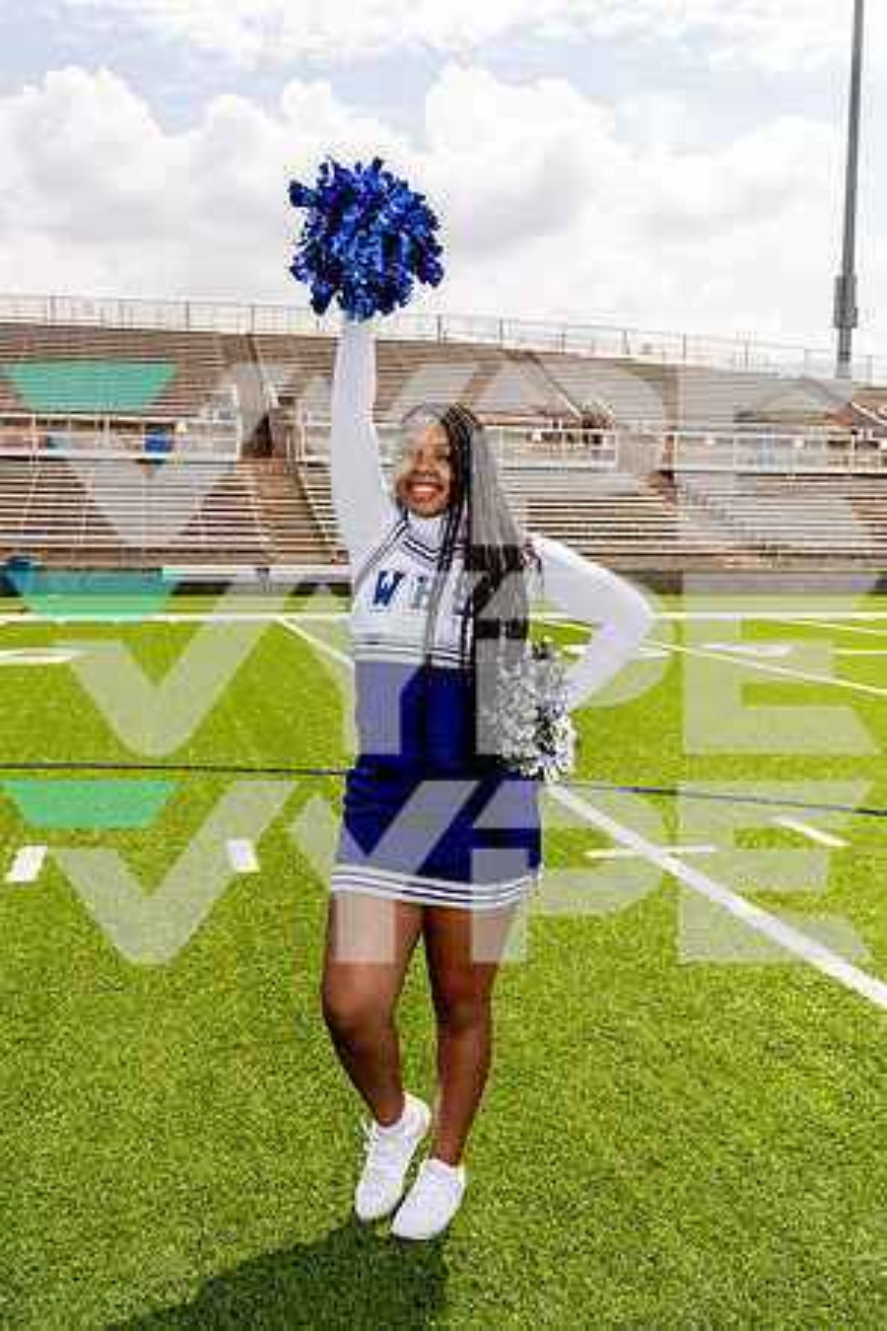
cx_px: 444
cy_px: 666
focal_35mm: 36
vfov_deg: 53.1
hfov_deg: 36.9
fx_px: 1330
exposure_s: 1/250
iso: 100
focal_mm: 36
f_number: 8
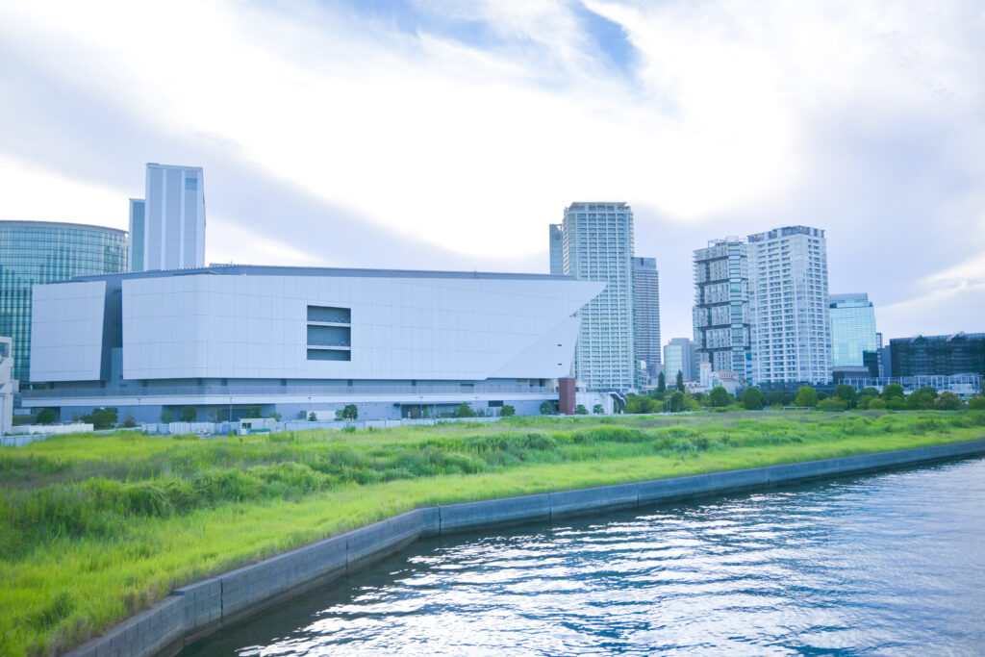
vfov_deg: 42.7
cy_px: 328
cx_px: 492
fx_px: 841
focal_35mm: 31
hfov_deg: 60.7
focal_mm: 20.5
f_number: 4
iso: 100
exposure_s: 1/500
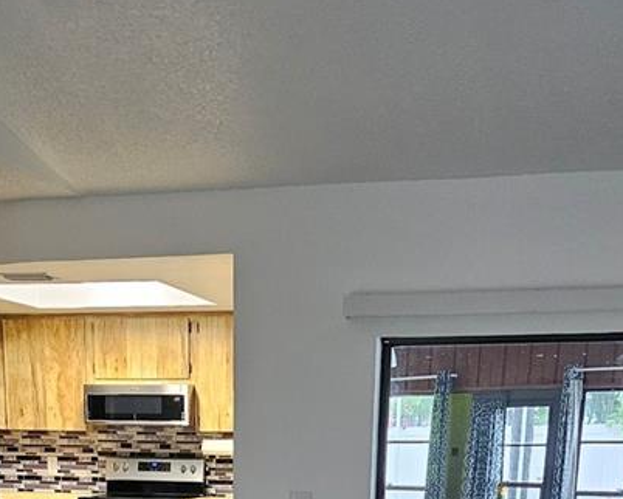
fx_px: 1236
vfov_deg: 18.8
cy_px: 837
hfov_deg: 28.2
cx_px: 220
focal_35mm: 67
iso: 1000
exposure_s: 1/120
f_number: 1.8
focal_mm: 5.4
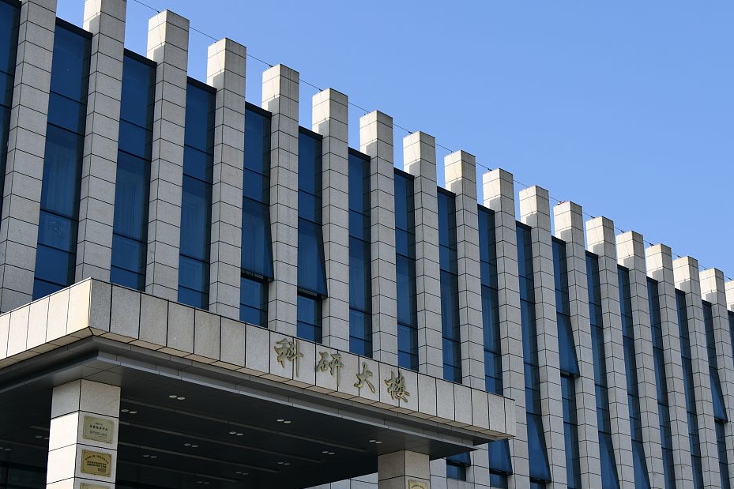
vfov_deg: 21.9
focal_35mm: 62
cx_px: 465
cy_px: 277
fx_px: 1264
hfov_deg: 32.2
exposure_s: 1/1000
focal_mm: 48
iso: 250
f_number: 6.3
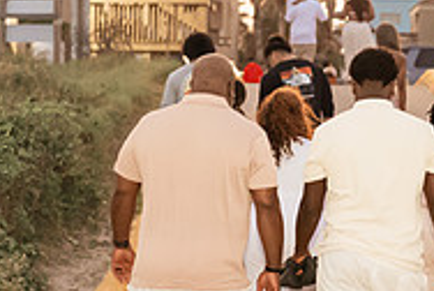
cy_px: 151
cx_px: 362
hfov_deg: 13.2
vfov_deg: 8.9
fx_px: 1859
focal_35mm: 154
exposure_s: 1/200
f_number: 2.8
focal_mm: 50
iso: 6400
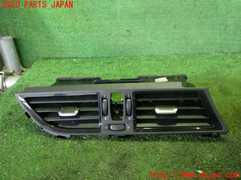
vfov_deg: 46.8
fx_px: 209
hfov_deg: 60.0
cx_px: 120
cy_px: 90
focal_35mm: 30
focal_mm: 5.4
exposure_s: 1/30
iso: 800
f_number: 2.3
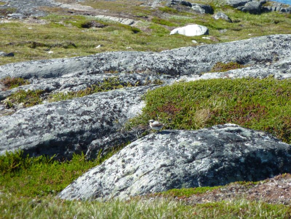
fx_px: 2522
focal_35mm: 300
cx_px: 146
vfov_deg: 5.0
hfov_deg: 6.6
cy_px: 110
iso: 160
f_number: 4.9
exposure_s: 1/500
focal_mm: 49.2
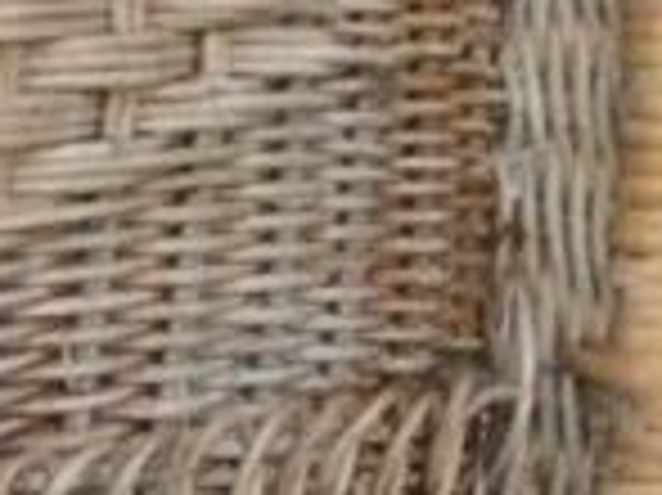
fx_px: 2408
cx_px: -775
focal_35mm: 126
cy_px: 792
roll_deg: -4.5
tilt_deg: -26.7
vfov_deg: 11.2
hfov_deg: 13.0
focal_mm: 4.15
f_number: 2.2
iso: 500
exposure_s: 1/17
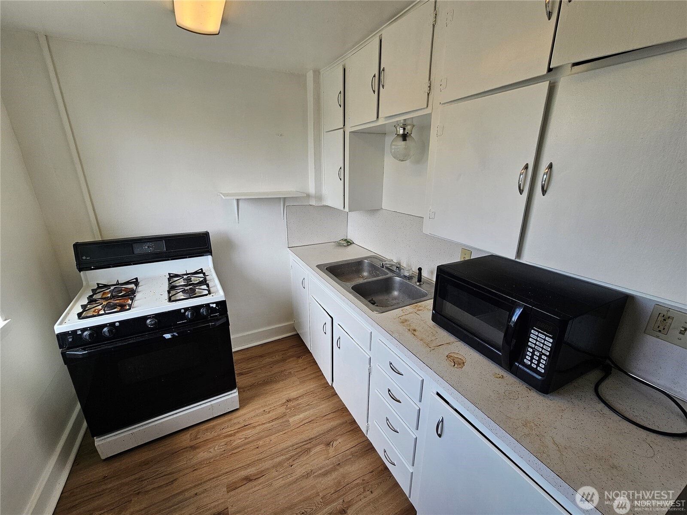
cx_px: 344
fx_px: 258
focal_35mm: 13
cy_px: 258
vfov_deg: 89.9
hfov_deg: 106.2
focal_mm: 2.2
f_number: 2.2
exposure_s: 1/189
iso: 50
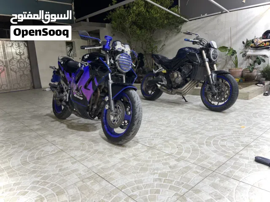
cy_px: 101
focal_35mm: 26
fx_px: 203
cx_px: 135
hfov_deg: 67.3
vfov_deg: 53.1
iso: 200
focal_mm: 5.1
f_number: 1.6
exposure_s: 1/50
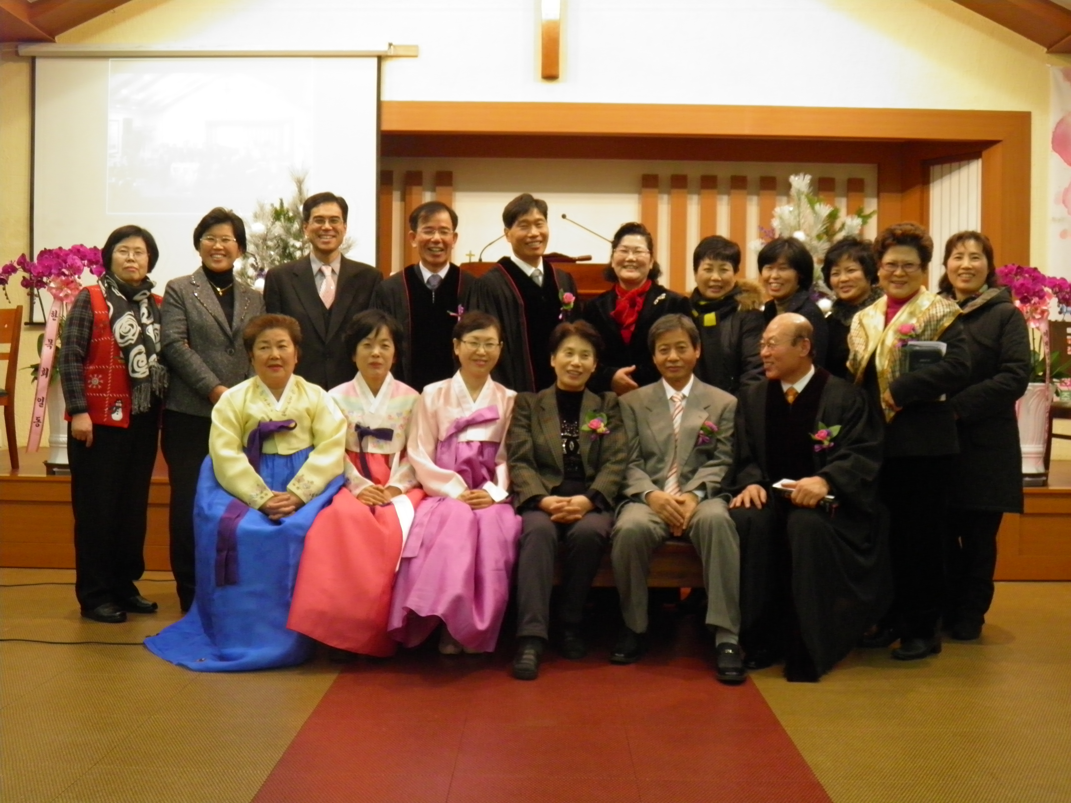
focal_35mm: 39
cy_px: 402
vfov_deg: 36.8
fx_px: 1207
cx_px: 536
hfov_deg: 47.9
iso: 250
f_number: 3.2
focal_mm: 7.1
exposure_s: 1/40
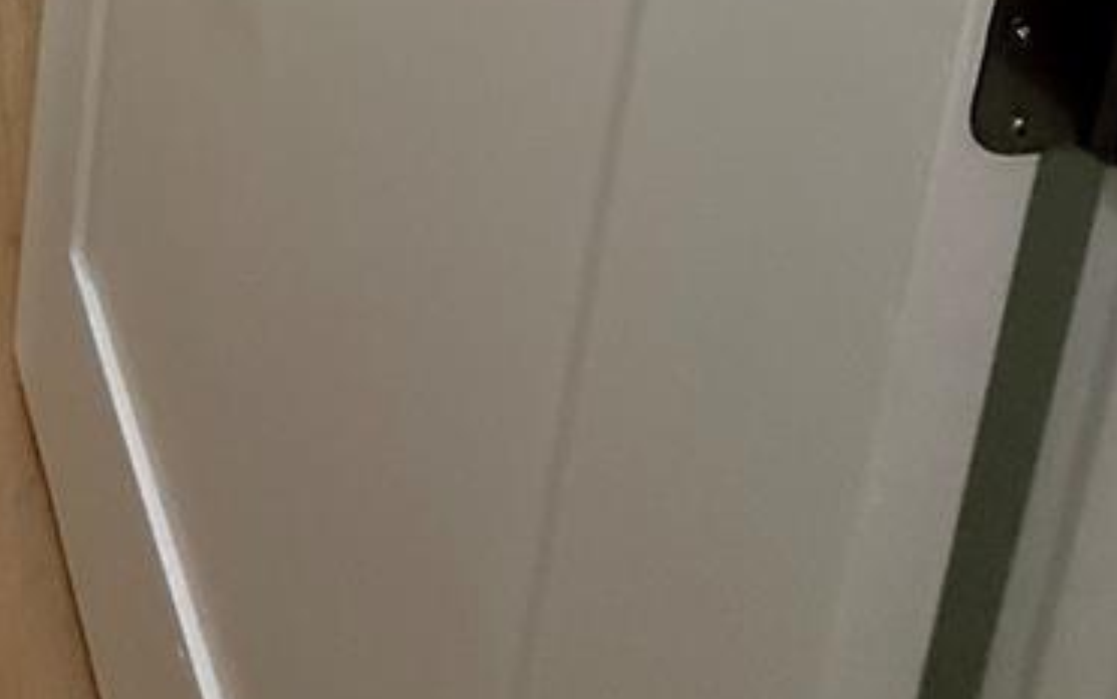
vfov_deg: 15.6
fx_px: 1461
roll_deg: -5.4
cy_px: -934
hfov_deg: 34.0
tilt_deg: -10.8
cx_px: -214
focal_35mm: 48
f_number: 2.2
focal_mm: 2.22
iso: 160
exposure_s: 1/120
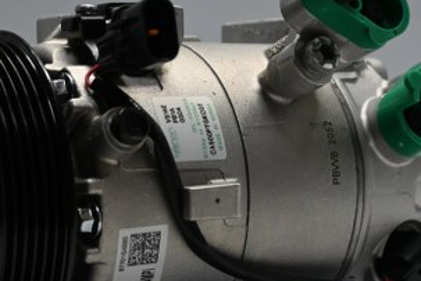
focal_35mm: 89
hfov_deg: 22.9
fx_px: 1041
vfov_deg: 15.4
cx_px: 193
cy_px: 138
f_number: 4.8
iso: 320
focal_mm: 30
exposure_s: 1/50
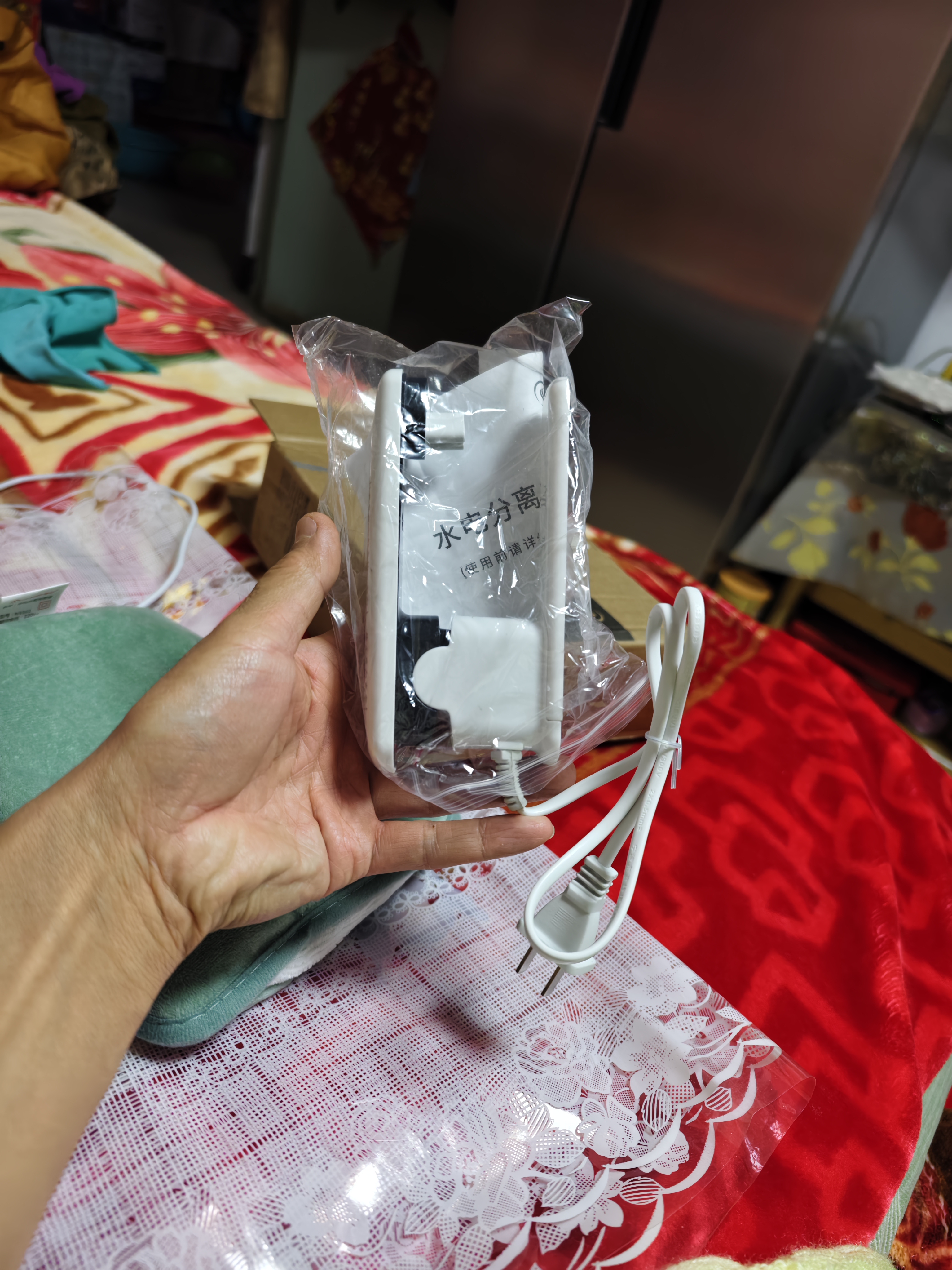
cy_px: 635
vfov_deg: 73.9
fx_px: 843
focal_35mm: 23
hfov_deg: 58.9
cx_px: 476
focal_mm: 8.67
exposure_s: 1/50
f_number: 1.75
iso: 728
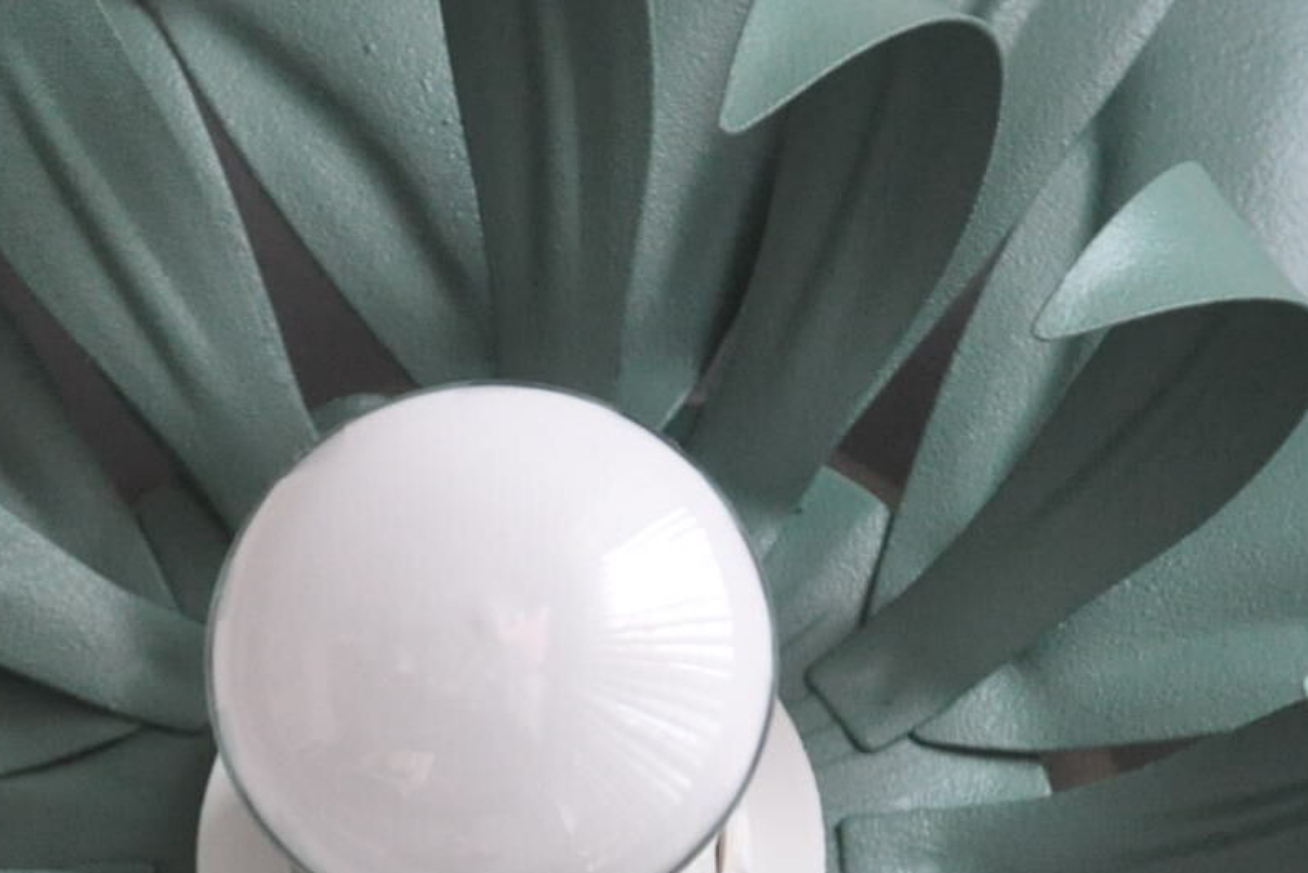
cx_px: 511
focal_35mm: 381
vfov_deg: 3.6
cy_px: 832
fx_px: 13852
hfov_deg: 5.4
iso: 1600
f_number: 5.6
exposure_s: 1/100
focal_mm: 105
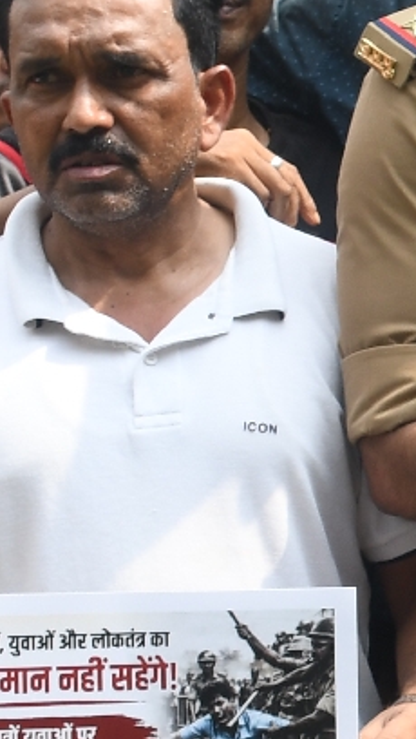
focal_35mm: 131
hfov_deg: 8.5
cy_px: 322
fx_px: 2565
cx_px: 986
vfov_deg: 16.4
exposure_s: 1/500
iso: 250
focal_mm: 18
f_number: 5.6
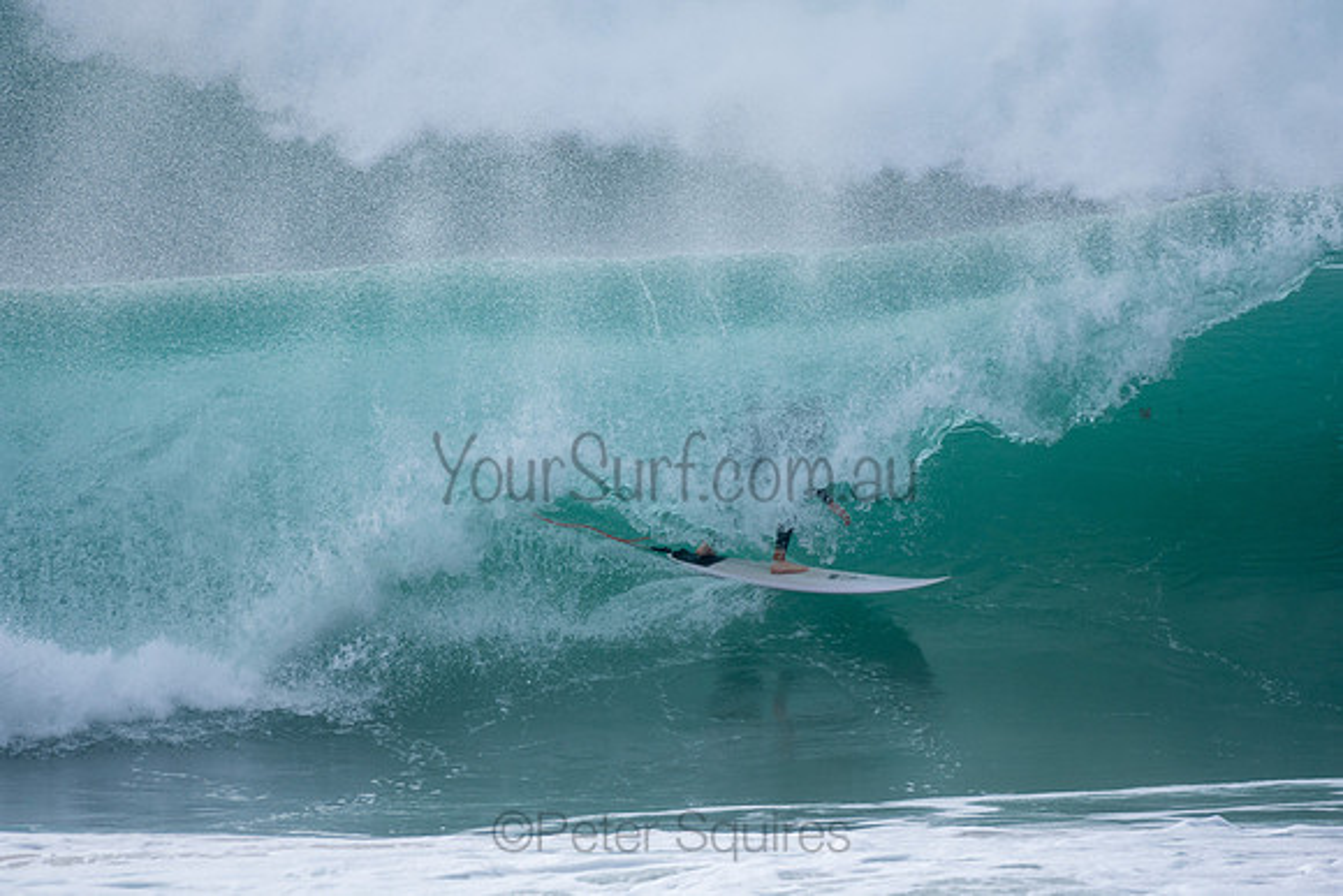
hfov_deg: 2.7
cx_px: 672
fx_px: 27984
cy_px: 448
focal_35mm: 750
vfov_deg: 1.8
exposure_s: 1/800
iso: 200
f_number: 5.6
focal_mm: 500
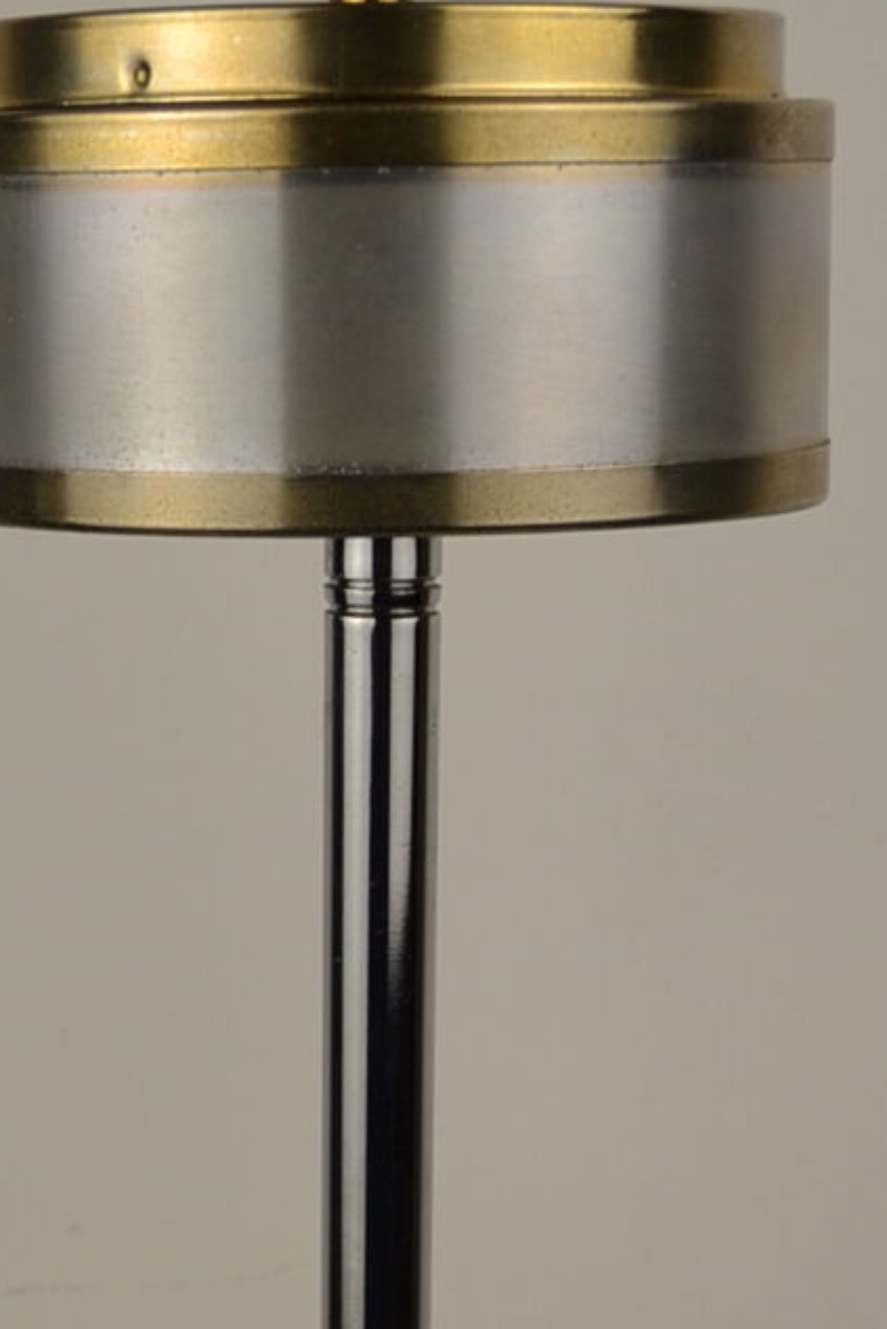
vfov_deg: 17.6
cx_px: 377
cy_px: 1700
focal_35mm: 109
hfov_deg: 12.6
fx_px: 4026
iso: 110
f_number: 5.6
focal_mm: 20
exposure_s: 1/125
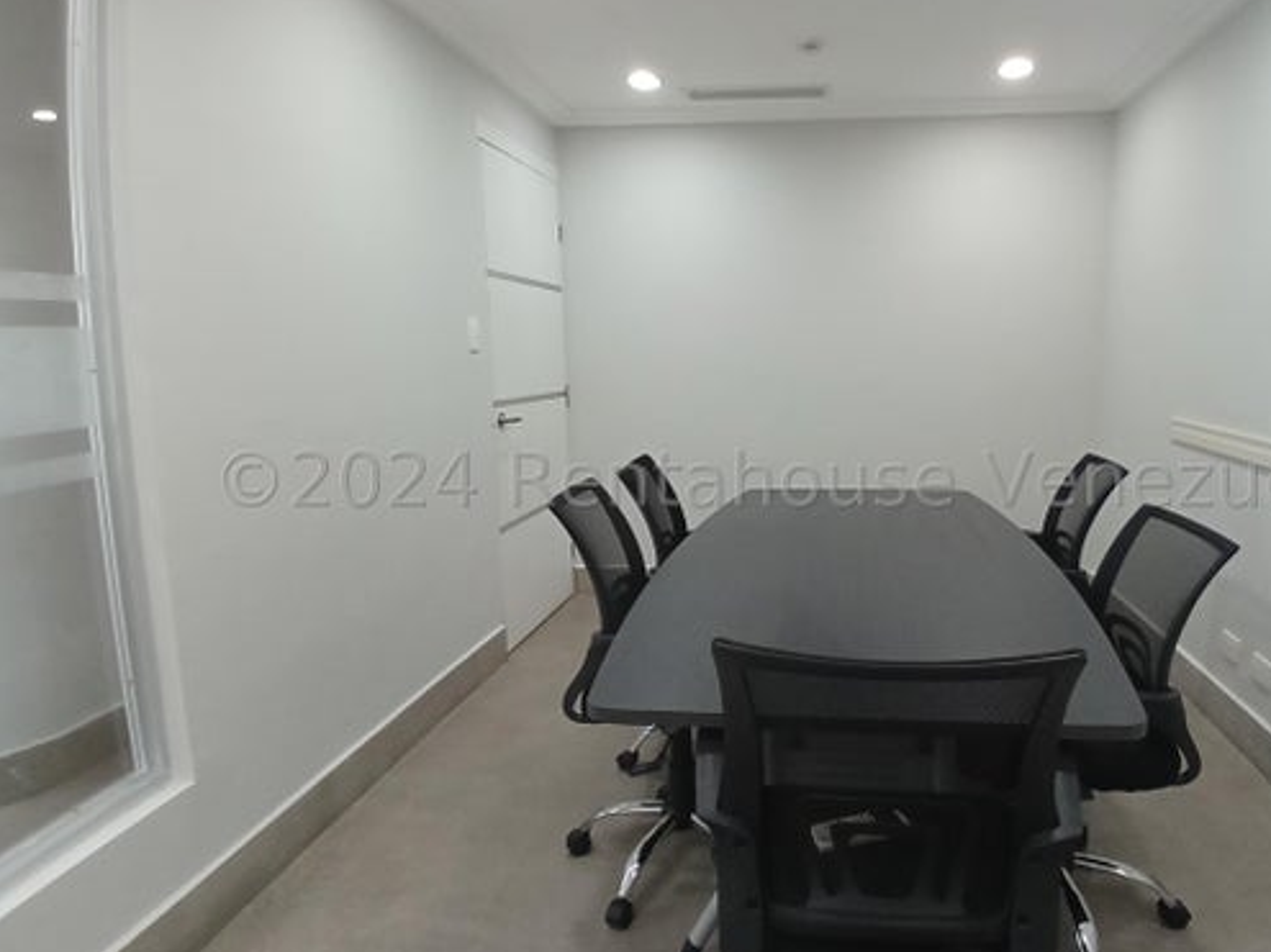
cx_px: 796
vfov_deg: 61.1
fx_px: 808
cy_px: 477
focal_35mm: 22
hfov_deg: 75.0
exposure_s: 1/24
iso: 250
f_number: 2.2
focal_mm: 1.4
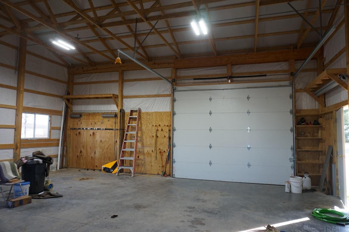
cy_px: 116
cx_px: 174
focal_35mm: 24
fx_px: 233
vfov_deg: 53.1
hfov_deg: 73.8
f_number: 4
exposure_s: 1/160
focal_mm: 16
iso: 500
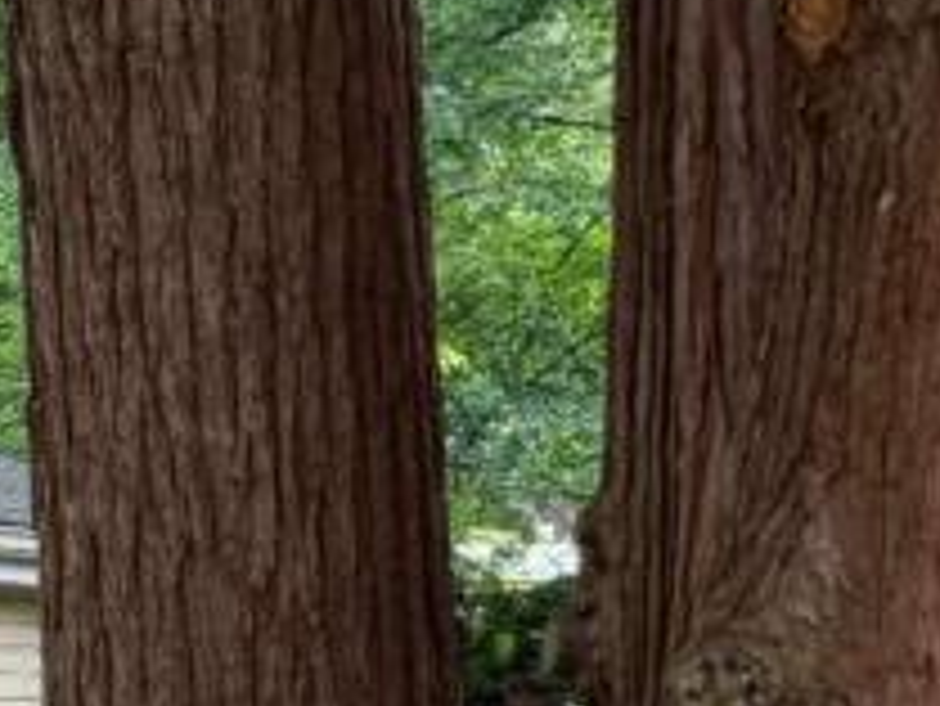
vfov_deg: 10.7
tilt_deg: -2.3
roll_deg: -2.0
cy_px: 728
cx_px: -1673
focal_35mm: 138
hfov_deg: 10.8
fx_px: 3750
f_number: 1.78
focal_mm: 6.76
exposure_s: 1/134
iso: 125
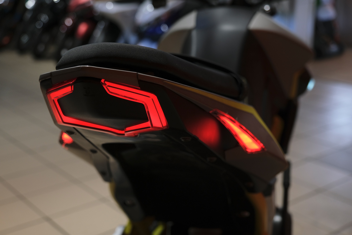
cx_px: 176
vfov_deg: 29.2
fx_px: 450
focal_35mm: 46
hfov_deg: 42.7
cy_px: 118
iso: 500
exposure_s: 1/100
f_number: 4
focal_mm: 30.8
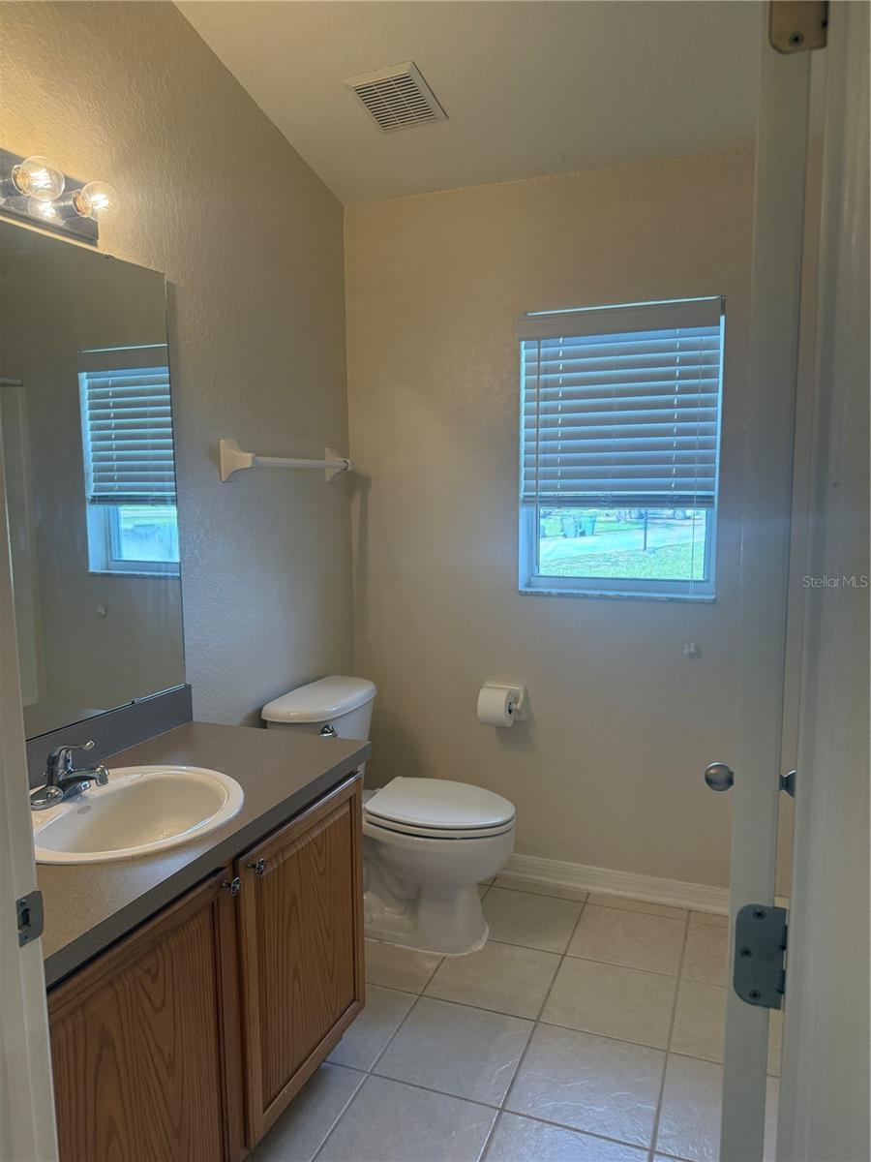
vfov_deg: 71.6
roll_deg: +0.1
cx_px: 436
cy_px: 581
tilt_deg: -7.8
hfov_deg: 56.8
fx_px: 805
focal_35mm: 24
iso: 160
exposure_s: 1/234
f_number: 1.78
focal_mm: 6.76
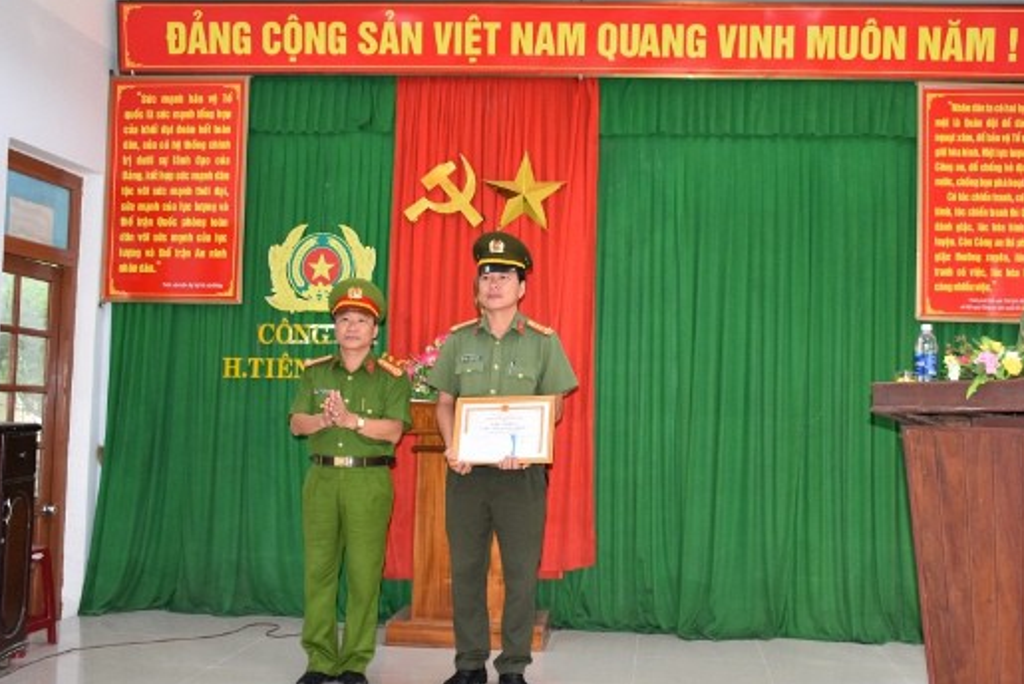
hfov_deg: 47.2
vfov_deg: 32.7
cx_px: 604
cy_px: 351
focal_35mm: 41
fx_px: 1167
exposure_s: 1/60
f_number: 3.5
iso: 400
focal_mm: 22
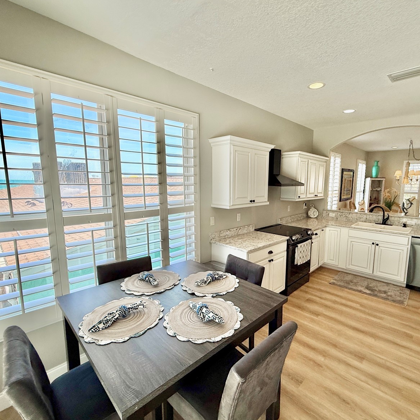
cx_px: 230
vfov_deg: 84.0
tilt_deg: -7.7
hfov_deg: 83.7
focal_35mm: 17
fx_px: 233
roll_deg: -0.8
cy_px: 214
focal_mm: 2.22
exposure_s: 1/374
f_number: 2.2
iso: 64
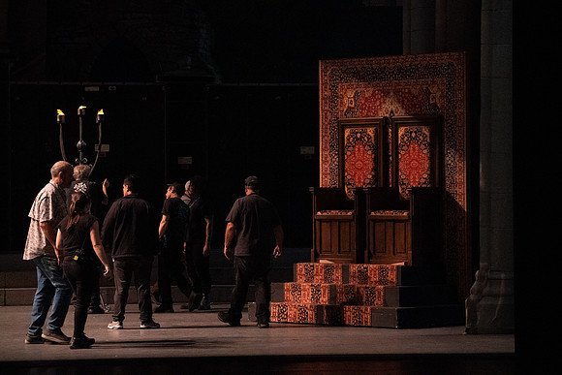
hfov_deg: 14.9
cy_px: 188
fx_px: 2155
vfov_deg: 9.9
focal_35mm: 138
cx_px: 281
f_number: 5
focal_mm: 138
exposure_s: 1/320
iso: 25600
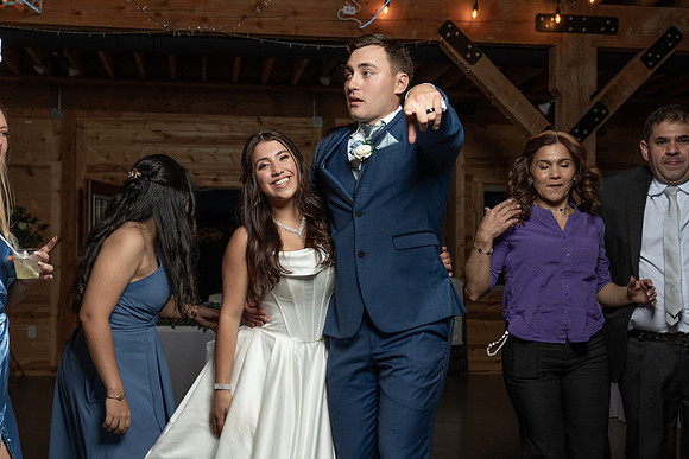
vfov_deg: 26.8
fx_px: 964
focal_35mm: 50
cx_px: 333
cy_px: 270
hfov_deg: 39.3
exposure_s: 1/200
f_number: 4
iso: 400
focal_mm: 35
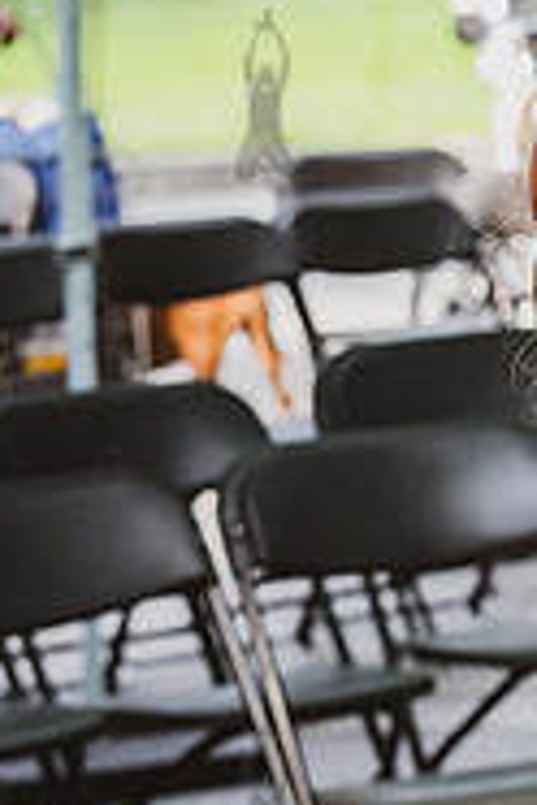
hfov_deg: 6.3
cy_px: -10
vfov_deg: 9.8
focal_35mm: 209
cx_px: 1299
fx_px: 4676
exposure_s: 1/320
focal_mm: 44
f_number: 4.5
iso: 640
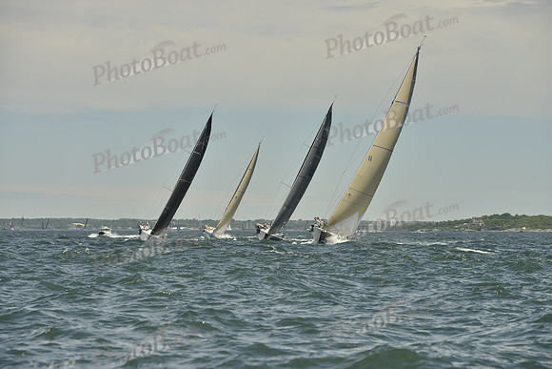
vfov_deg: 9.2
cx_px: 276
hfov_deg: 13.7
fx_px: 2300
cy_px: 184
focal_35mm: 150
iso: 280
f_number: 9
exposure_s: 1/1600
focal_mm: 150
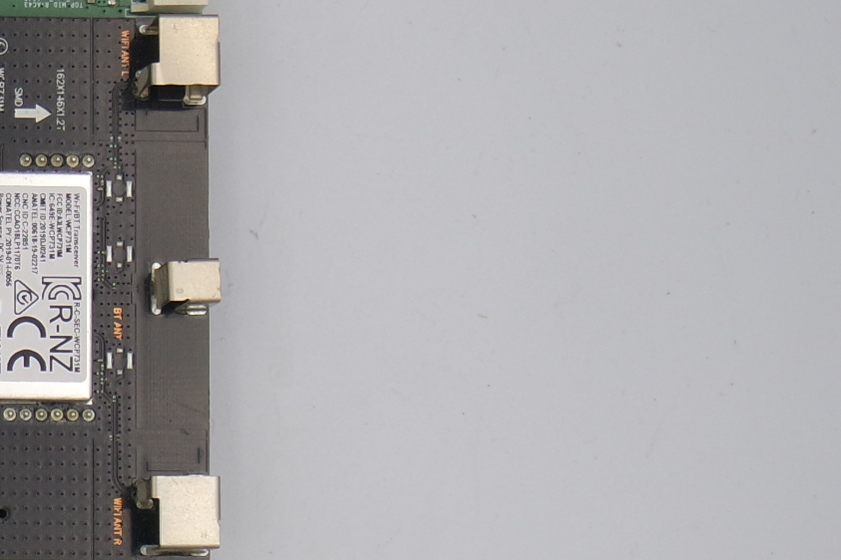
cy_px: 467
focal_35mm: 180
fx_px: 4205
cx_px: -612
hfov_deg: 10.8
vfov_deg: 7.6
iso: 160
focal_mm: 19
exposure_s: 1/125
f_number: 5
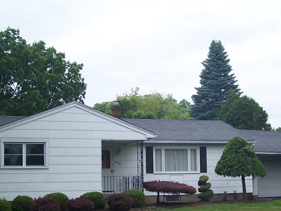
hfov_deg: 31.0
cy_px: 141
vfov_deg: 23.5
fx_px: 503
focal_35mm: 62
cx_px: 178
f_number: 2.8
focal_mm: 6.3
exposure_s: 1/250
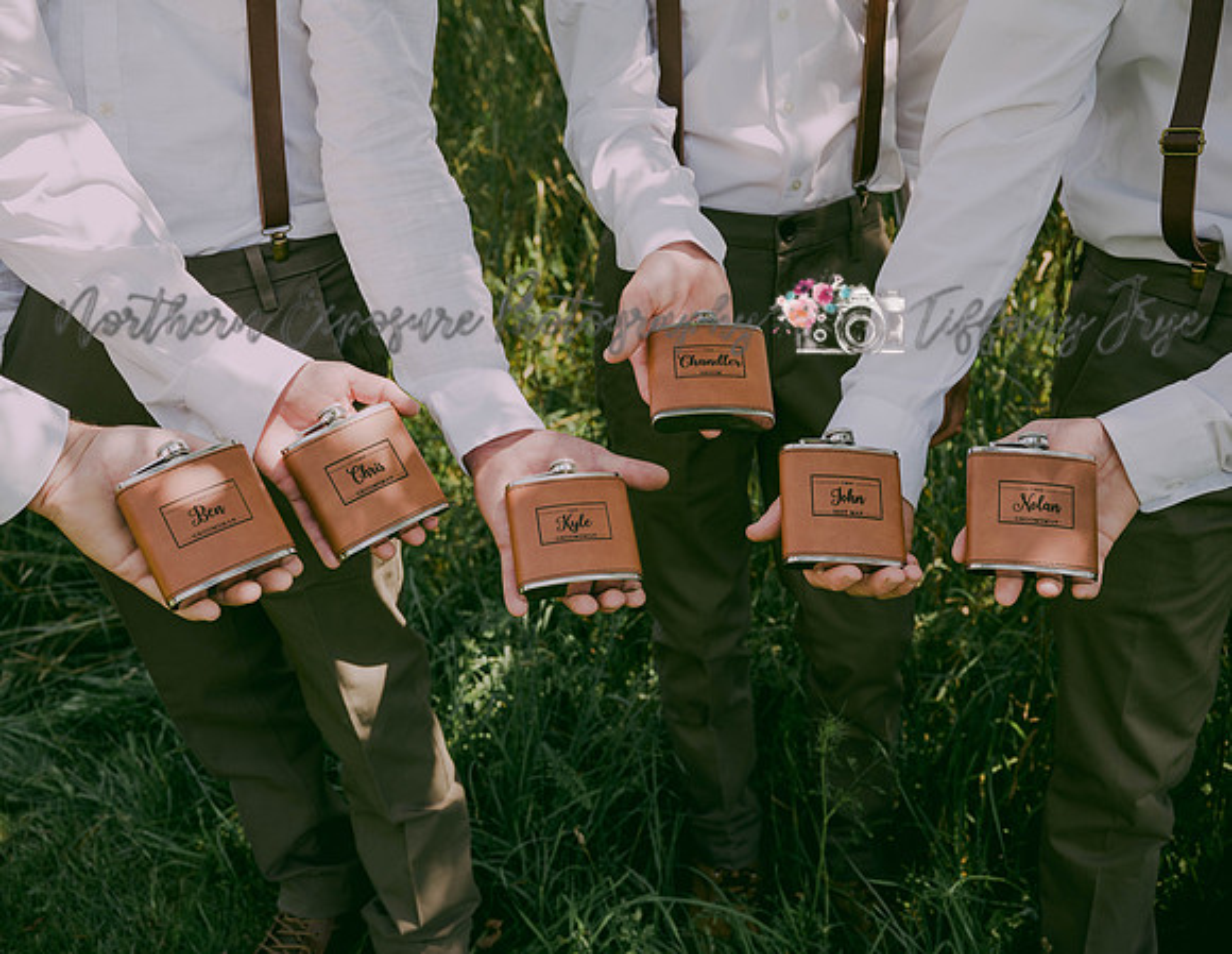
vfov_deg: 39.4
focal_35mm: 37
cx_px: 603
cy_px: 477
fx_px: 1333
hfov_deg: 49.6
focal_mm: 33.5
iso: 200
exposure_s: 1/250
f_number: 4.5
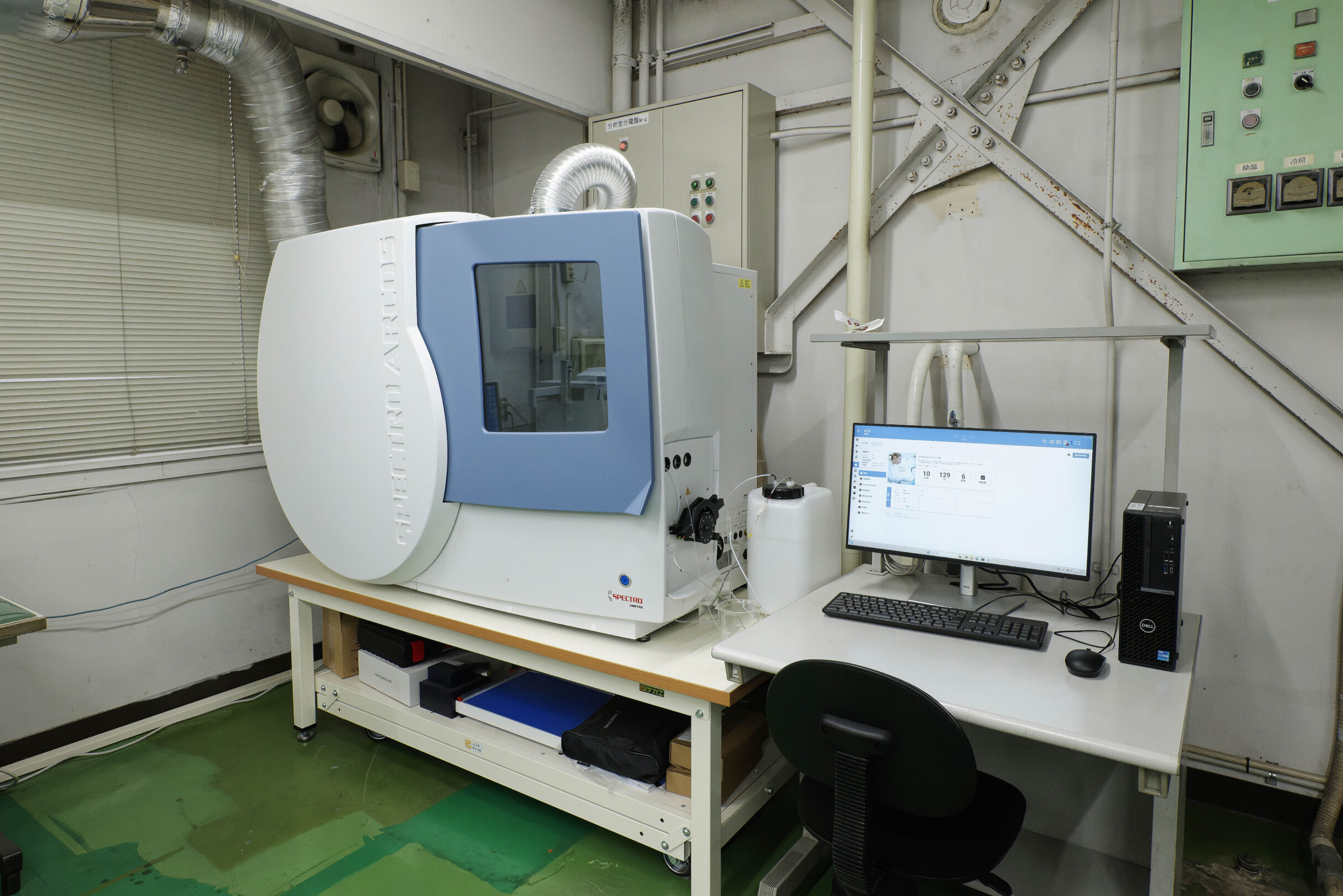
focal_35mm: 21
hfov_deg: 81.2
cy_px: 426
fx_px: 783
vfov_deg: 59.5
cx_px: 675
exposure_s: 1/100
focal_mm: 20
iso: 4000
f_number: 11
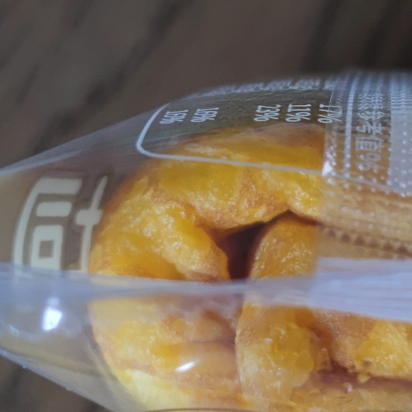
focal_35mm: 83
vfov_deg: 20.9
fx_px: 1118
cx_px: 216
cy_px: 251
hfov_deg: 20.9
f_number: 1.69
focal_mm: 6.72
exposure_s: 1/50
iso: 550
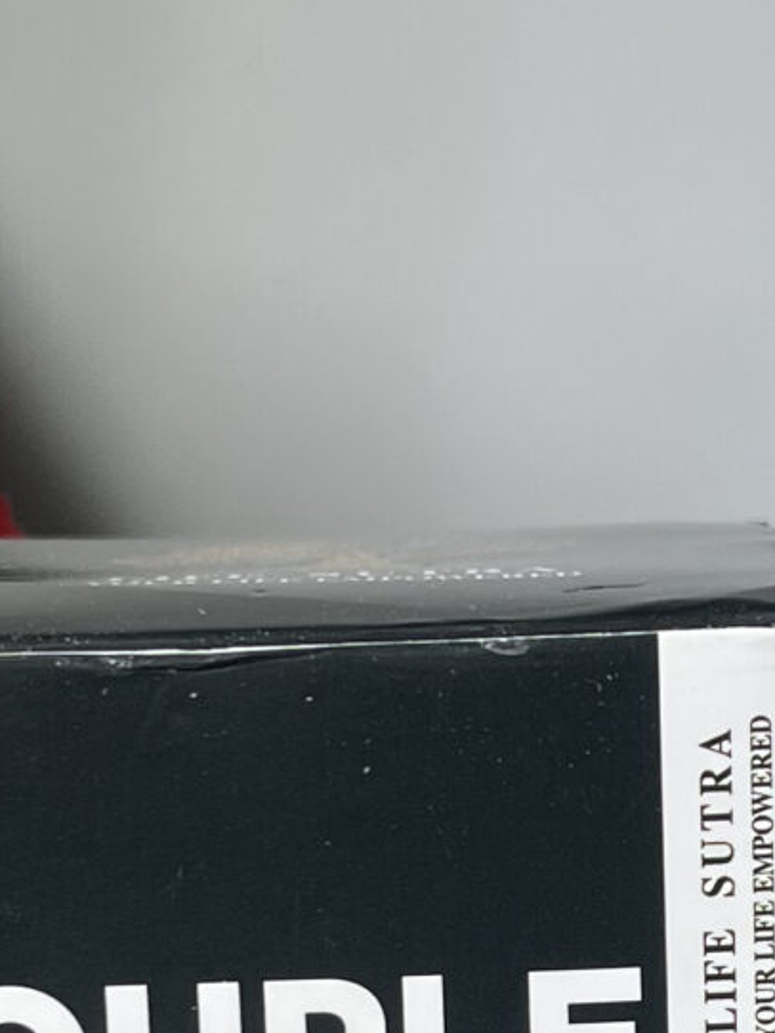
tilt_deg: -11.8
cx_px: 729
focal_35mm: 123
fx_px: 3670
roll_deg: +0.4
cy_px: 1044
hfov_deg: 12.0
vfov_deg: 15.7
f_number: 1.6
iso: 50
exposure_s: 1/737
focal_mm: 5.1
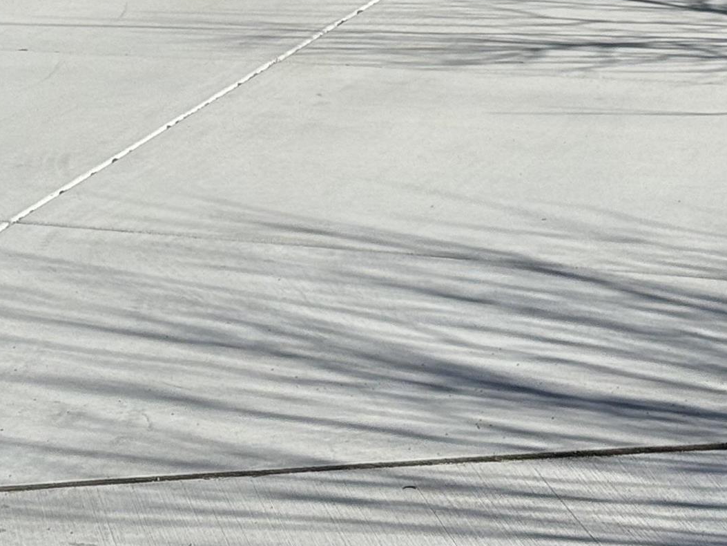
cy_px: -187
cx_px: 313
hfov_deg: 14.1
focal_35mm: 140
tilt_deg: -1.9
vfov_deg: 10.3
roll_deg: +0.3
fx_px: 2941
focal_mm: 6.76
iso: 64
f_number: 1.78
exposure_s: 1/6536
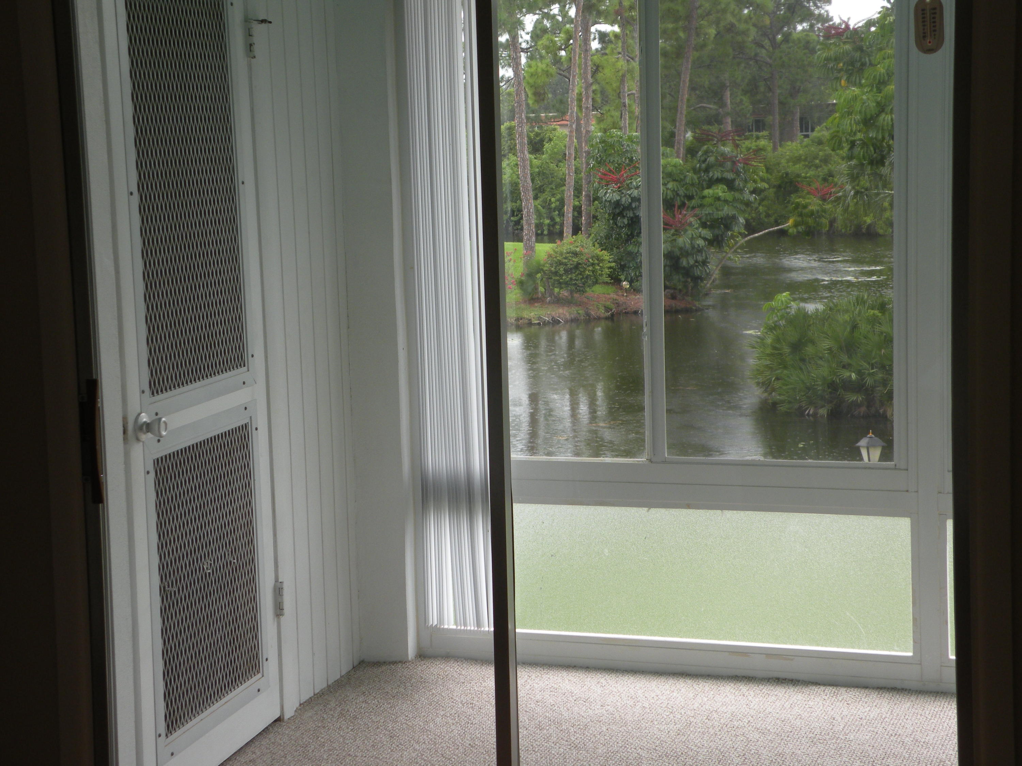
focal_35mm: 67
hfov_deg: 29.0
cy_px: 383
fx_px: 1978
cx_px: 511
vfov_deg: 21.9
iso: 64
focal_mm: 11.9
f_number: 3.5
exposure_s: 1/117
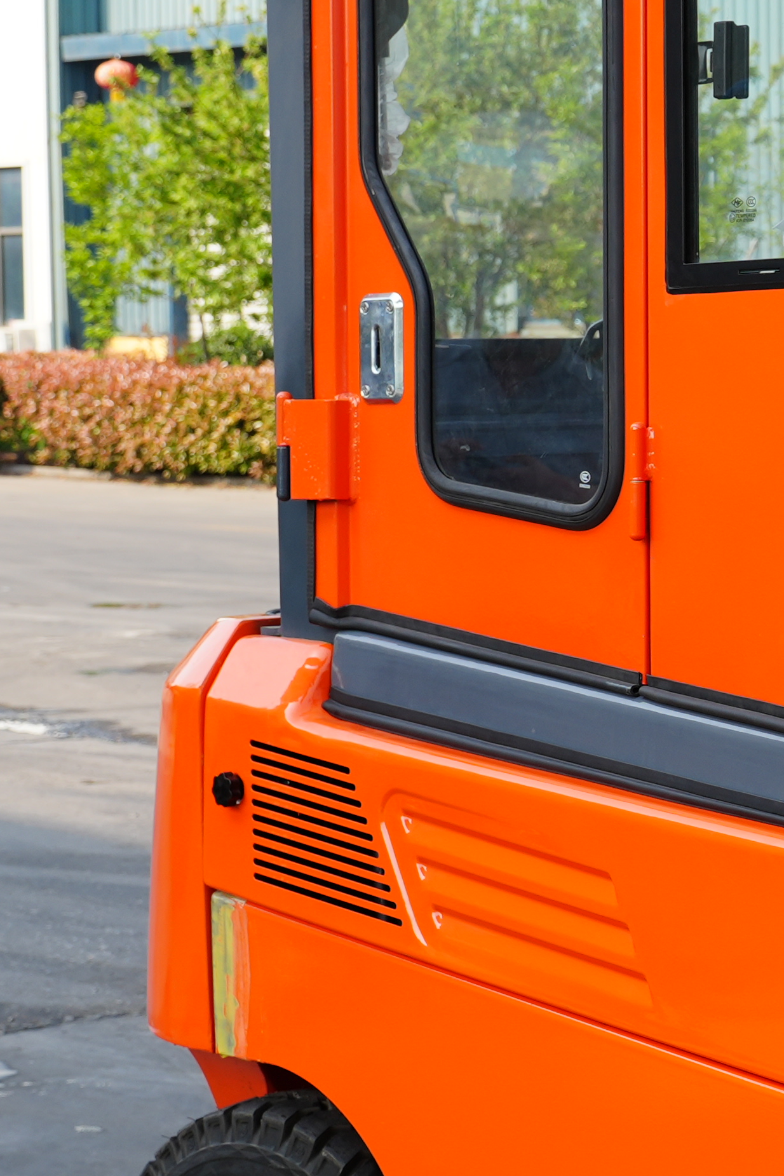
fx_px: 3462
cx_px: 1546
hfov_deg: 11.6
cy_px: 633
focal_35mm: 106
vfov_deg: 19.3
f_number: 5
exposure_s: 1/250
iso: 100
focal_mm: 28
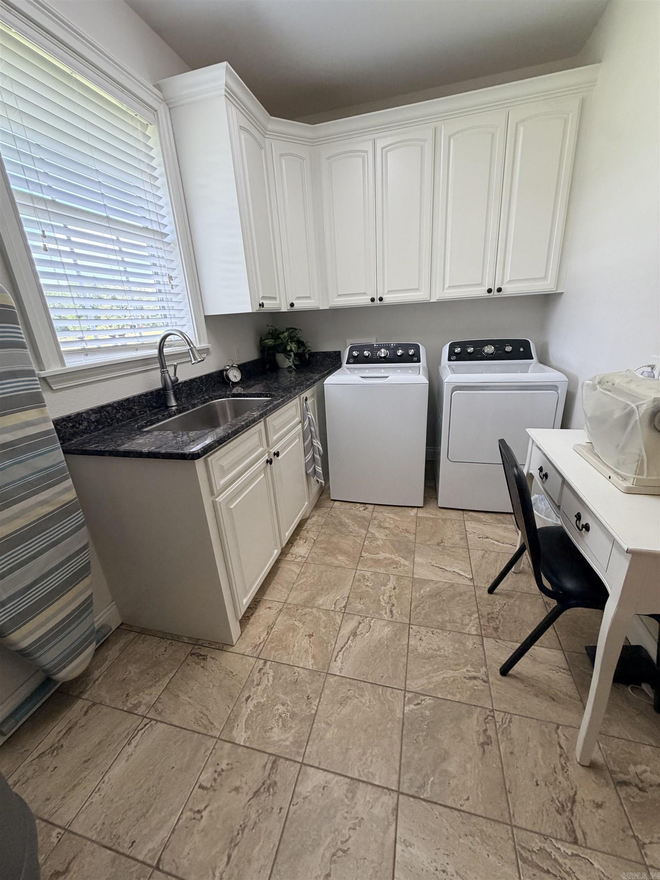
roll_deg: +4.7
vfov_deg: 102.1
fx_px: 356
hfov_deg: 85.7
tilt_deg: -18.3
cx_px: 330
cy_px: 440
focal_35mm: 14
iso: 250
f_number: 2.2
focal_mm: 2.22
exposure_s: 1/120
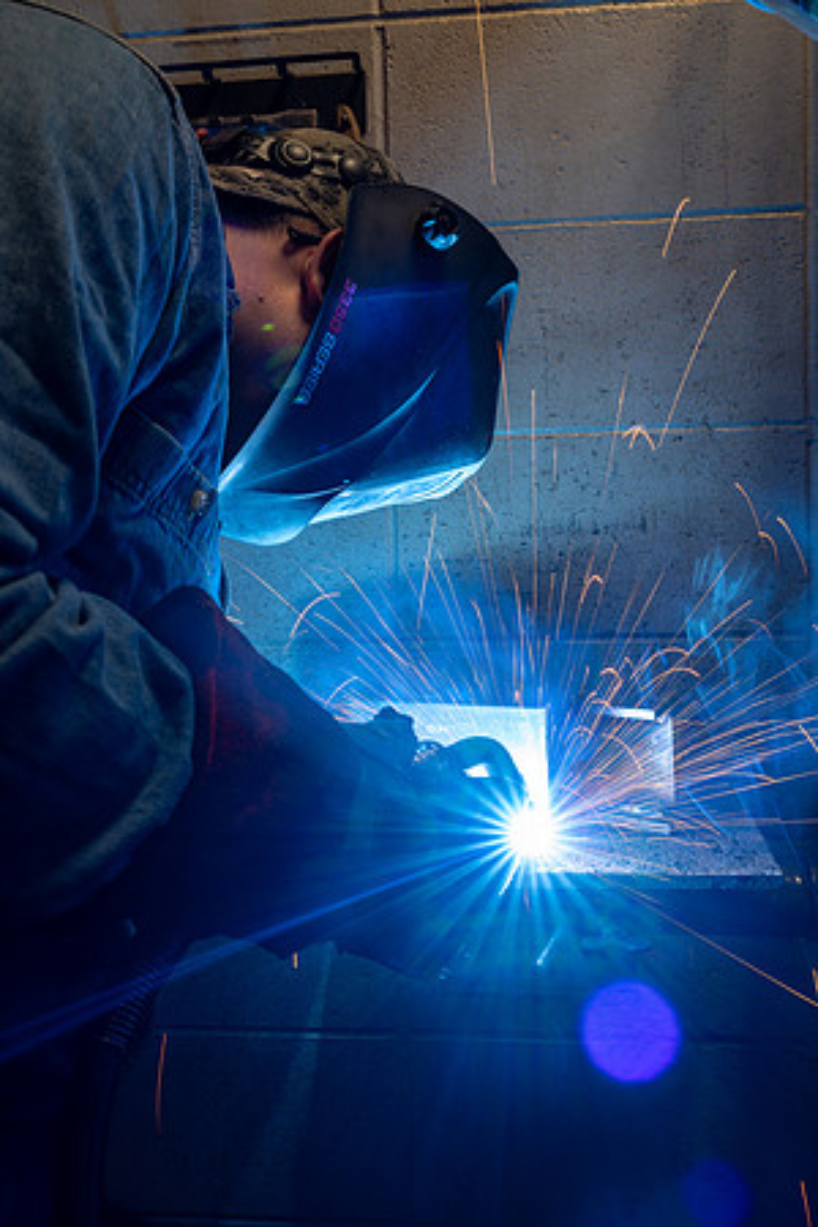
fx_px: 1057
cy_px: 614
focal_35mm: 31
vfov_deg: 60.3
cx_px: 409
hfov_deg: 42.3
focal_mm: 31
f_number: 11
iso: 100
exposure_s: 1/10
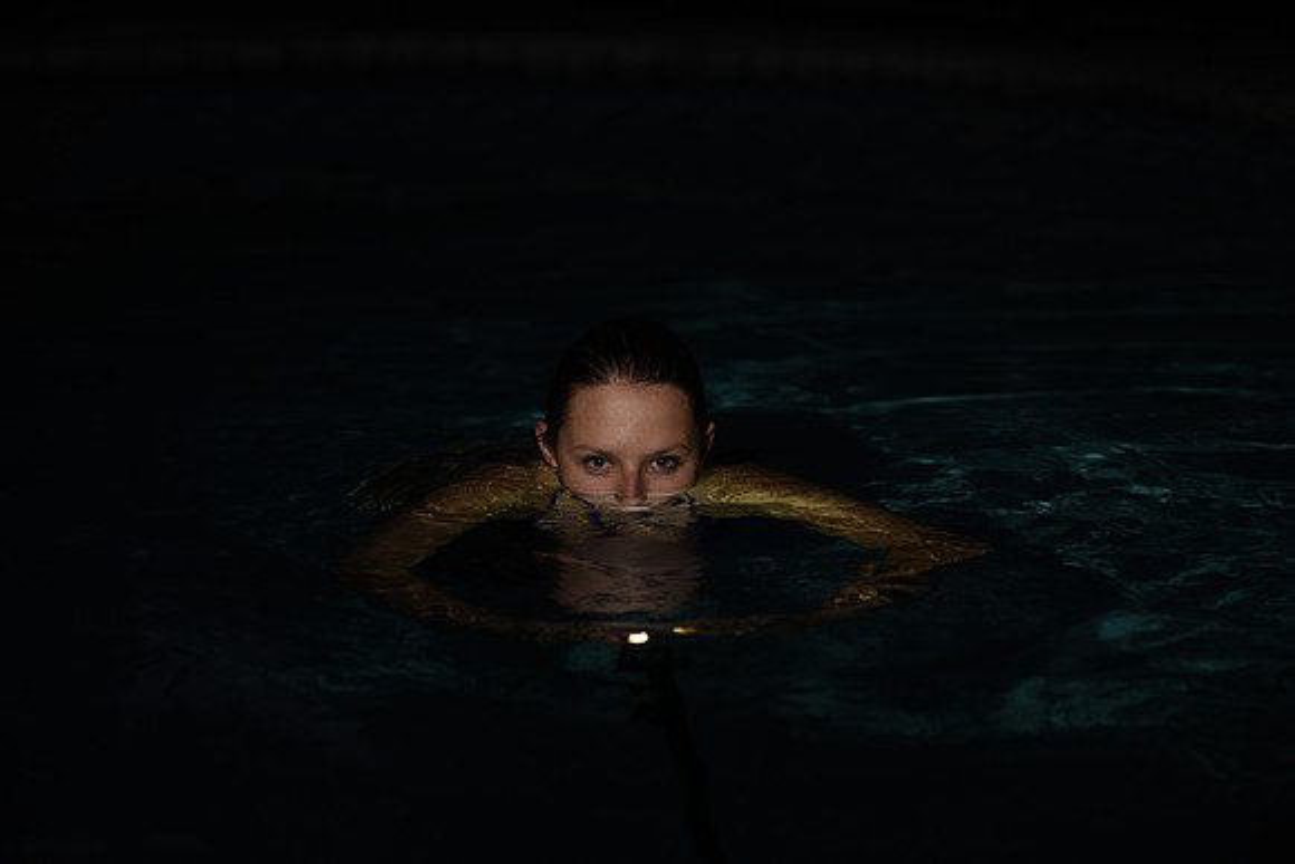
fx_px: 3778
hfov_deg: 19.5
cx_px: 648
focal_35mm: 105
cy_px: 432
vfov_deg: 13.0
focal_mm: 105
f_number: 2.8
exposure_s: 1/80
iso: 400
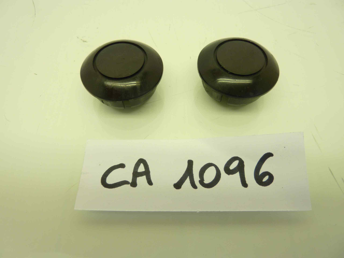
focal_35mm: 25
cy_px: 129
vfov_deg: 54.9
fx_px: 248
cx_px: 172
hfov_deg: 69.4
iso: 80
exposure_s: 1/30
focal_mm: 4.1
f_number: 3.3
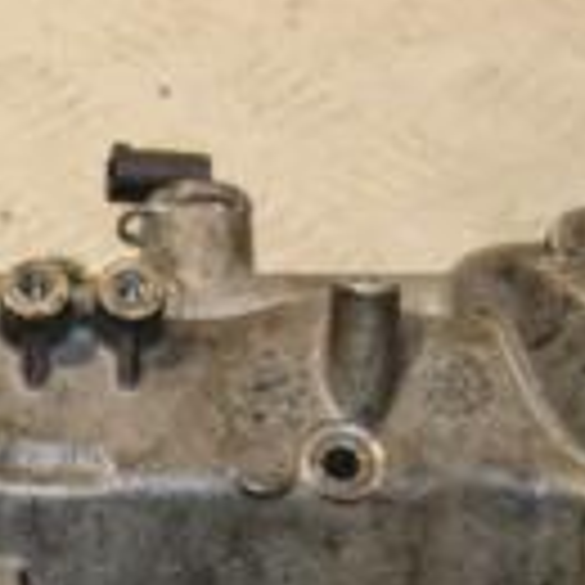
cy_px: 500
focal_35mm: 176
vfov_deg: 9.9
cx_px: -22
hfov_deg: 9.9
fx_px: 3365
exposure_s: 1/200
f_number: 6.3
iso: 800
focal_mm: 30
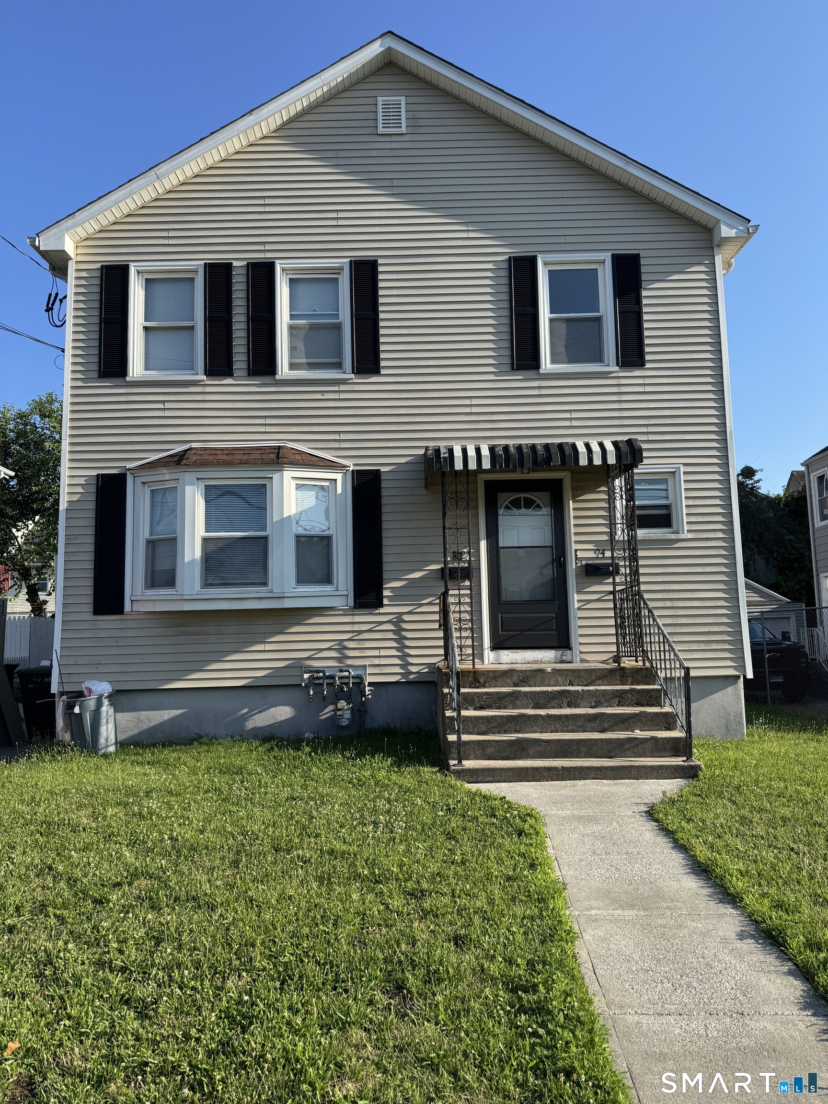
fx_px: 765
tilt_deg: +6.8
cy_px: 552
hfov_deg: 56.8
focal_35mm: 24
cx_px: 414
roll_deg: +1.7
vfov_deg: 71.6
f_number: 1.78
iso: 80
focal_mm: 6.76
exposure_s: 1/2331
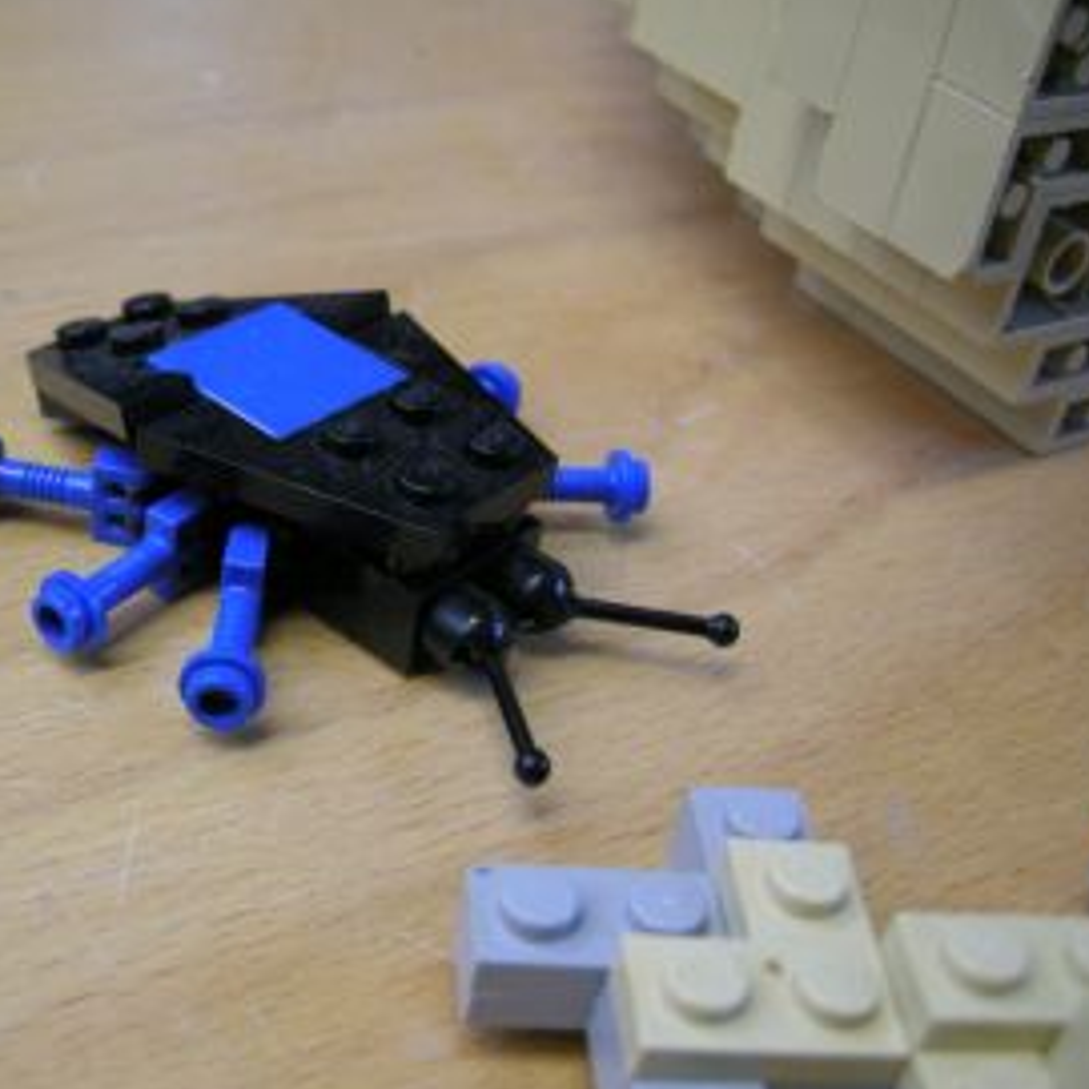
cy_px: 571
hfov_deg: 35.6
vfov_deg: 36.1
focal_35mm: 47
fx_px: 1673
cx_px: 342
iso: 185
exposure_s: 1/57.2
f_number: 2.7
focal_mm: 7.5
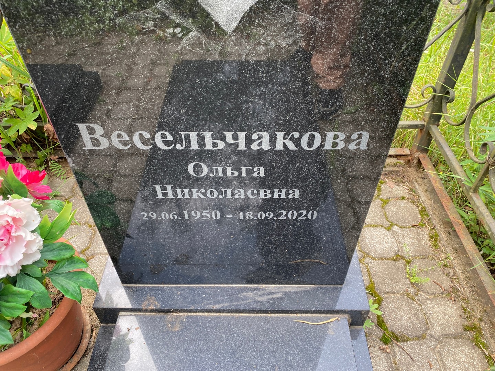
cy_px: 186
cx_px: 248
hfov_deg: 67.3
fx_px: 372
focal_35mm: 26
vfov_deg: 53.1
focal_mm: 4.25
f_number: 1.8
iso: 50
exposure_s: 1/122
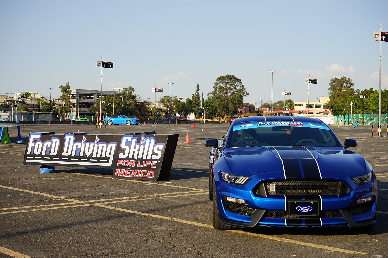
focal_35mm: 61
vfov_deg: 22.3
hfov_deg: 32.9
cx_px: 194
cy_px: 129
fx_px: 657
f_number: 9
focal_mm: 61
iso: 100
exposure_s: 1/125
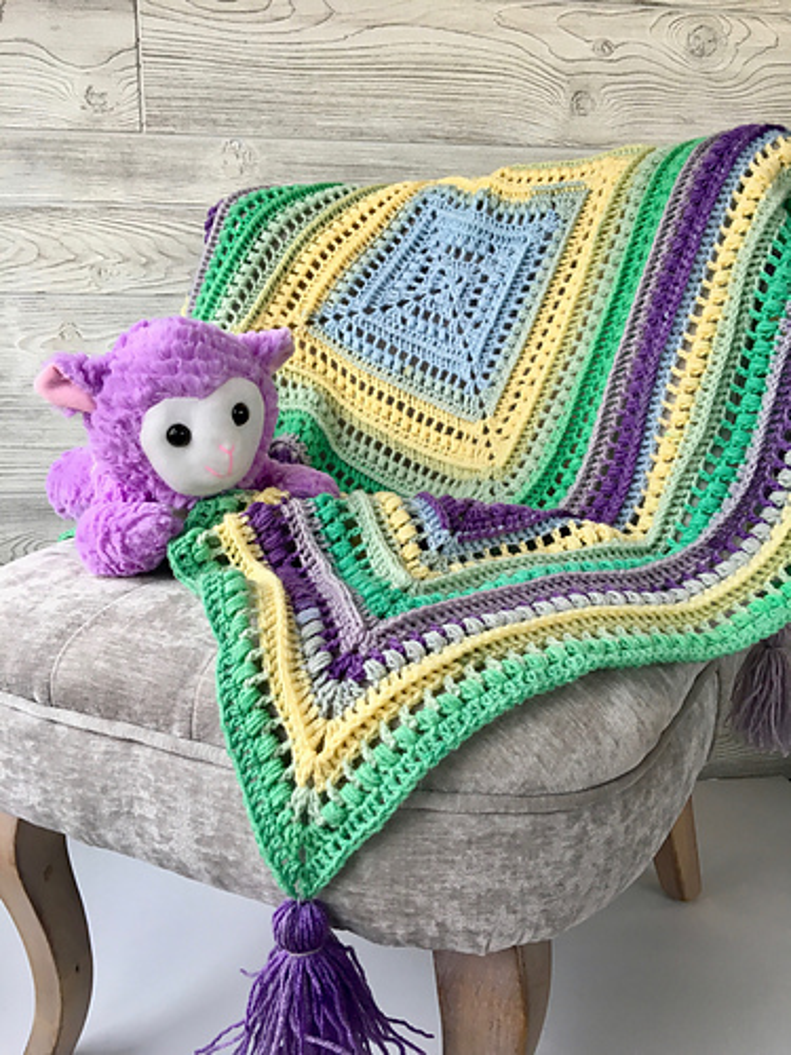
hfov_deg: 48.2
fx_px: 884
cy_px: 528
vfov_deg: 61.7
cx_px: 396
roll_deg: +0.7
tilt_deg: -10.0
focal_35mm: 29
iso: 25
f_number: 2.2
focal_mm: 4.15
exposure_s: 1/30
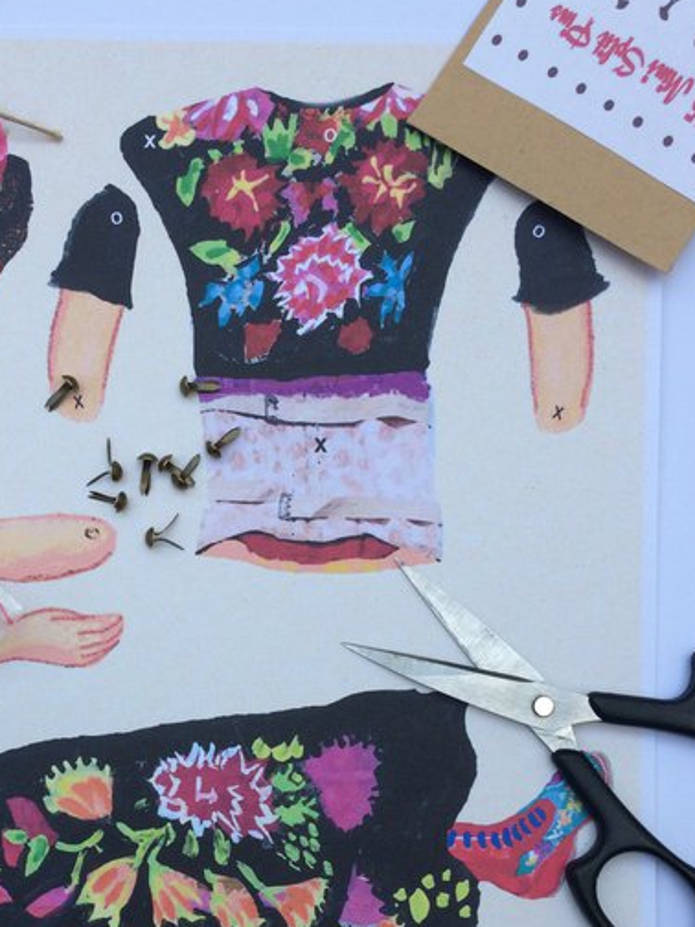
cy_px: 653
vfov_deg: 40.5
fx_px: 1231
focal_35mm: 46
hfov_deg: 31.2
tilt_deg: -88.0
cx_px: 215
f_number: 2.2
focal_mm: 4.15
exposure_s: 1/214
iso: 32
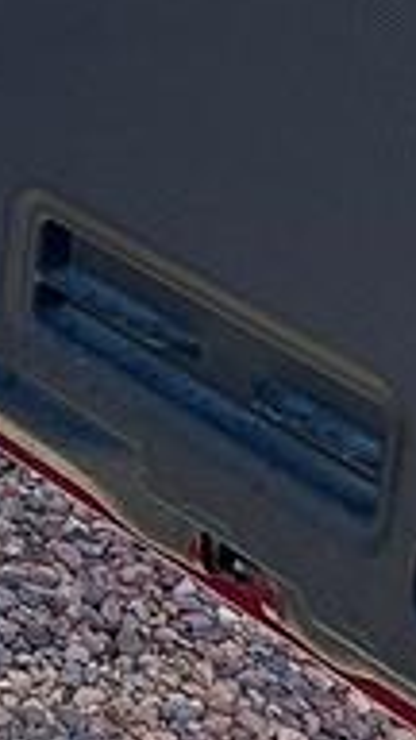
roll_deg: +0.5
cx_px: -1105
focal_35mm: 174
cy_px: -366
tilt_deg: -14.5
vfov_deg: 11.8
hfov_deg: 6.1
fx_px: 3412
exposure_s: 1/1272
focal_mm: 6.86
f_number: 1.78
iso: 80
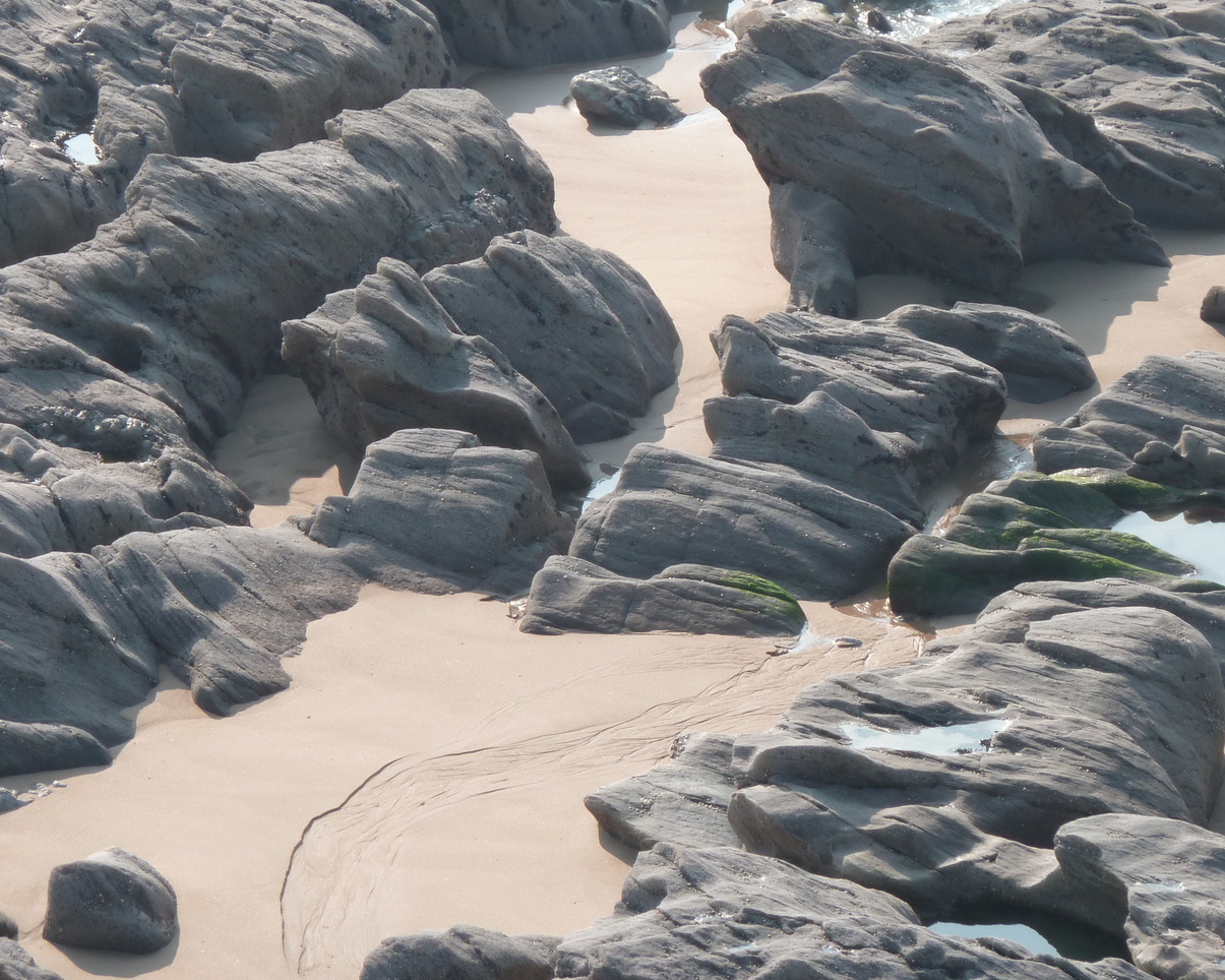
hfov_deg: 8.8
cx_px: 684
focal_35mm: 219
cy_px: 401
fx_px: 7940
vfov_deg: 7.1
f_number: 4.5
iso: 80
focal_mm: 27.8
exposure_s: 1/250
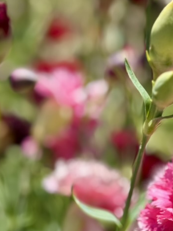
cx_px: 159
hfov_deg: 14.0
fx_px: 700
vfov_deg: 18.7
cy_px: 138
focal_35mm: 105
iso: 64
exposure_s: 1/3817
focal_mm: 6.76
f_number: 1.78
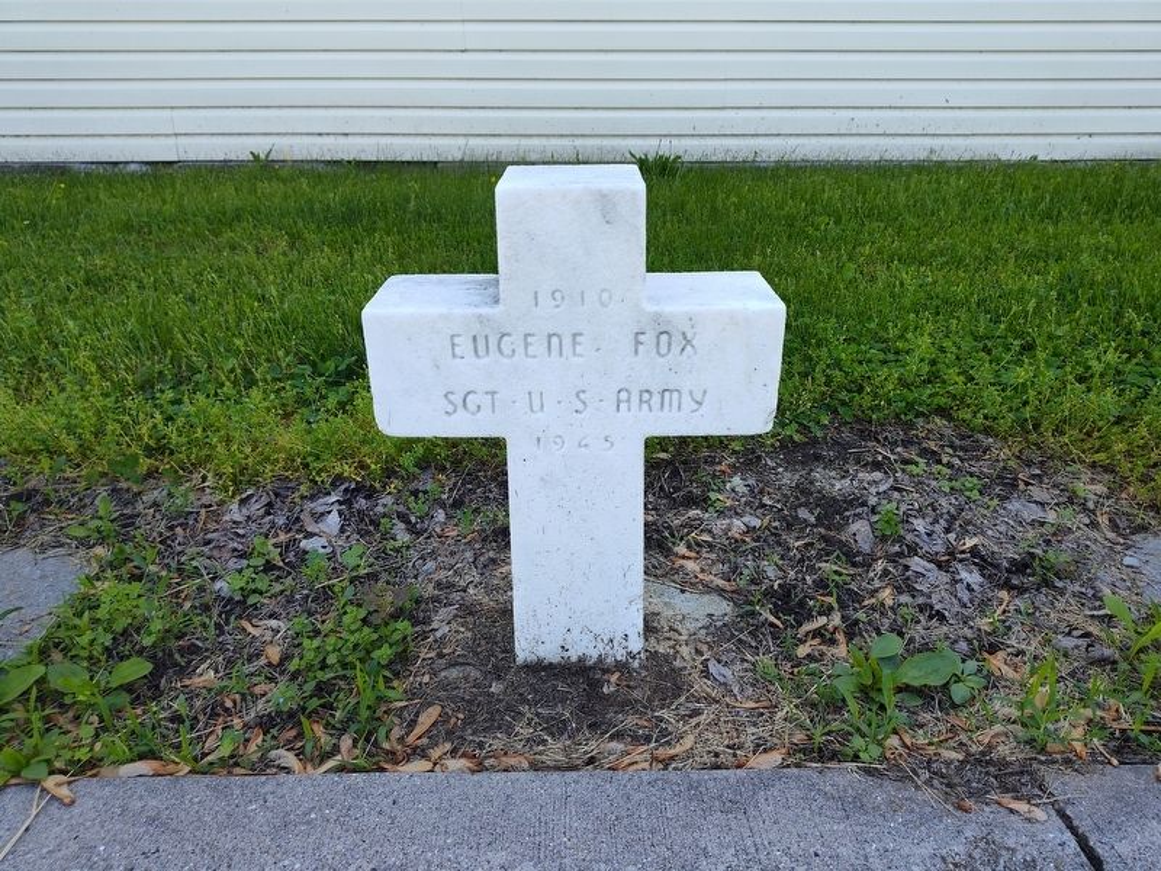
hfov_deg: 73.9
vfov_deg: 58.9
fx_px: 771
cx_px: 580
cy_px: 436
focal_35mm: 23
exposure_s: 1/200
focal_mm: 5.56
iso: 100
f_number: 1.8
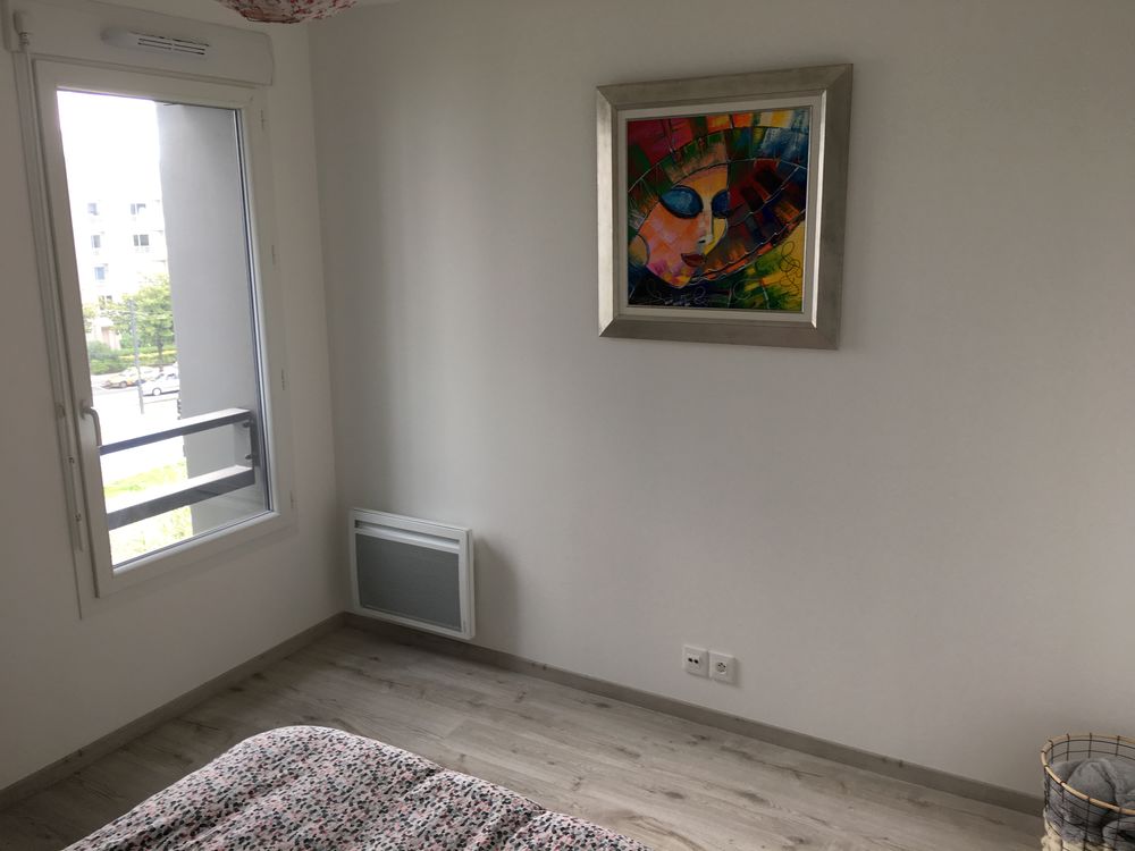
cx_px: 568
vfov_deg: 48.2
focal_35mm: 29
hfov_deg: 61.7
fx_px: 951
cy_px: 426
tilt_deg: -11.6
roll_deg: +0.4
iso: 25
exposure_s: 1/50
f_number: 2.2
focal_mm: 4.15
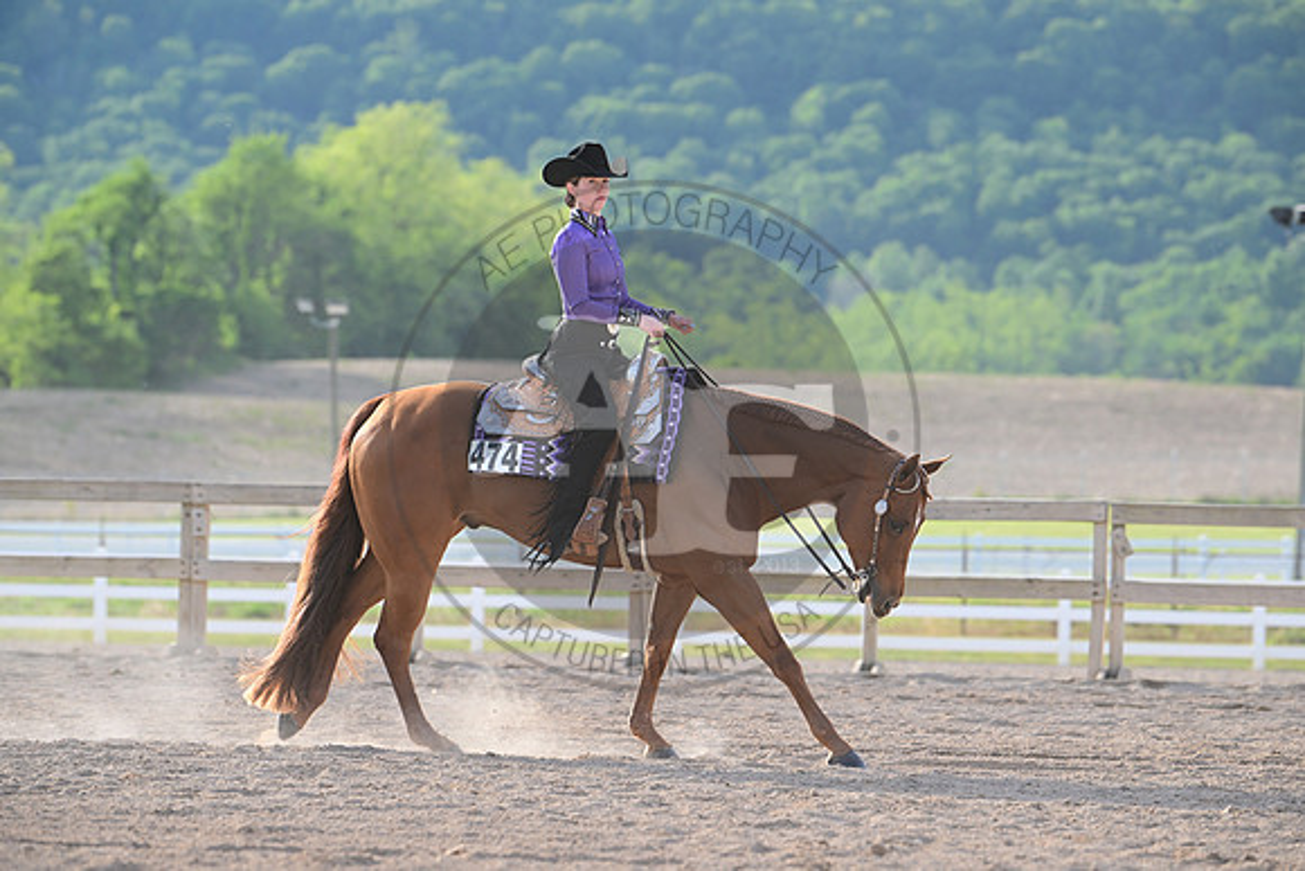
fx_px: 7251
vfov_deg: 6.9
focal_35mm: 200
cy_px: 436
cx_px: 652
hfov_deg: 10.3
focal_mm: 200
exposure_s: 1/2000
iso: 1000
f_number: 5
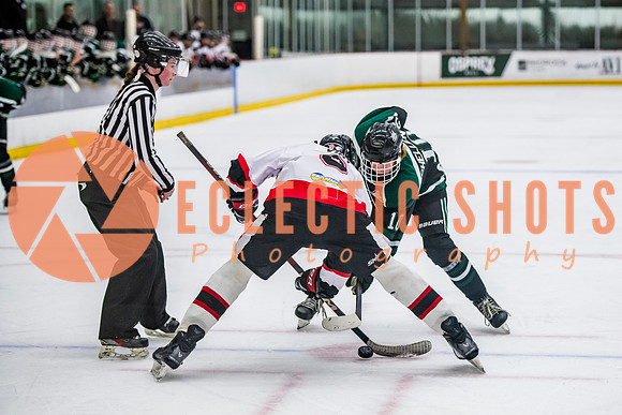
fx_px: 2026
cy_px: 208
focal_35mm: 117
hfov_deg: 17.4
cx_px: 372
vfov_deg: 11.7
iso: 3200
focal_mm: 98
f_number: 3.2
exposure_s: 1/640
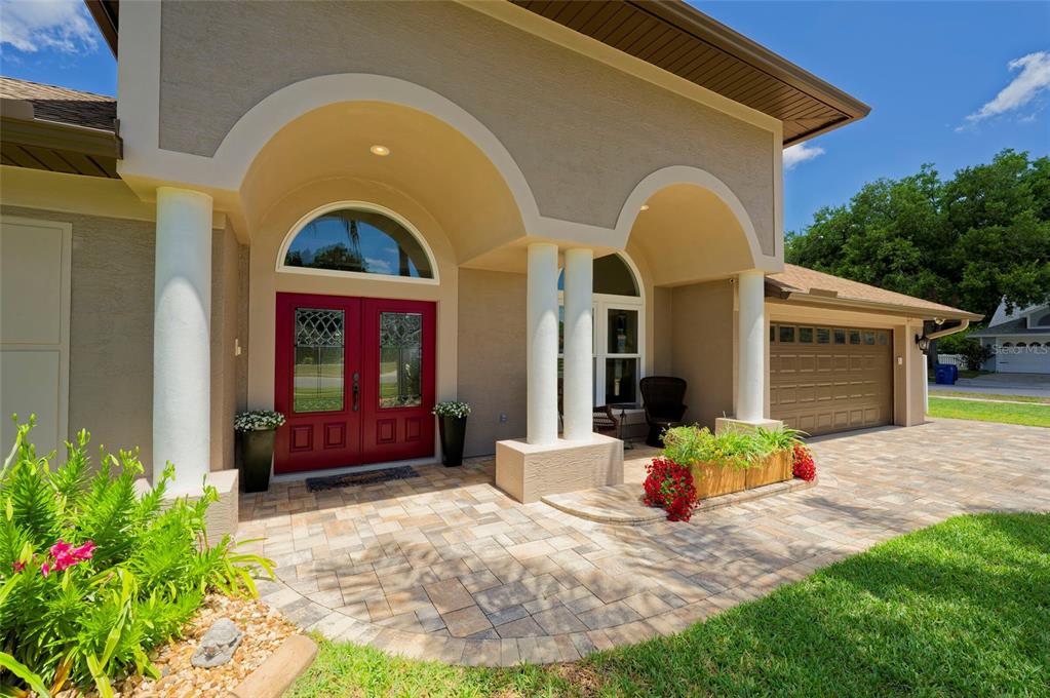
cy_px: 349
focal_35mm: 16
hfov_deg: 98.6
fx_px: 452
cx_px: 525
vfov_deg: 75.4
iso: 250
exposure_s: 1/500
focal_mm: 15.5
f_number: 8
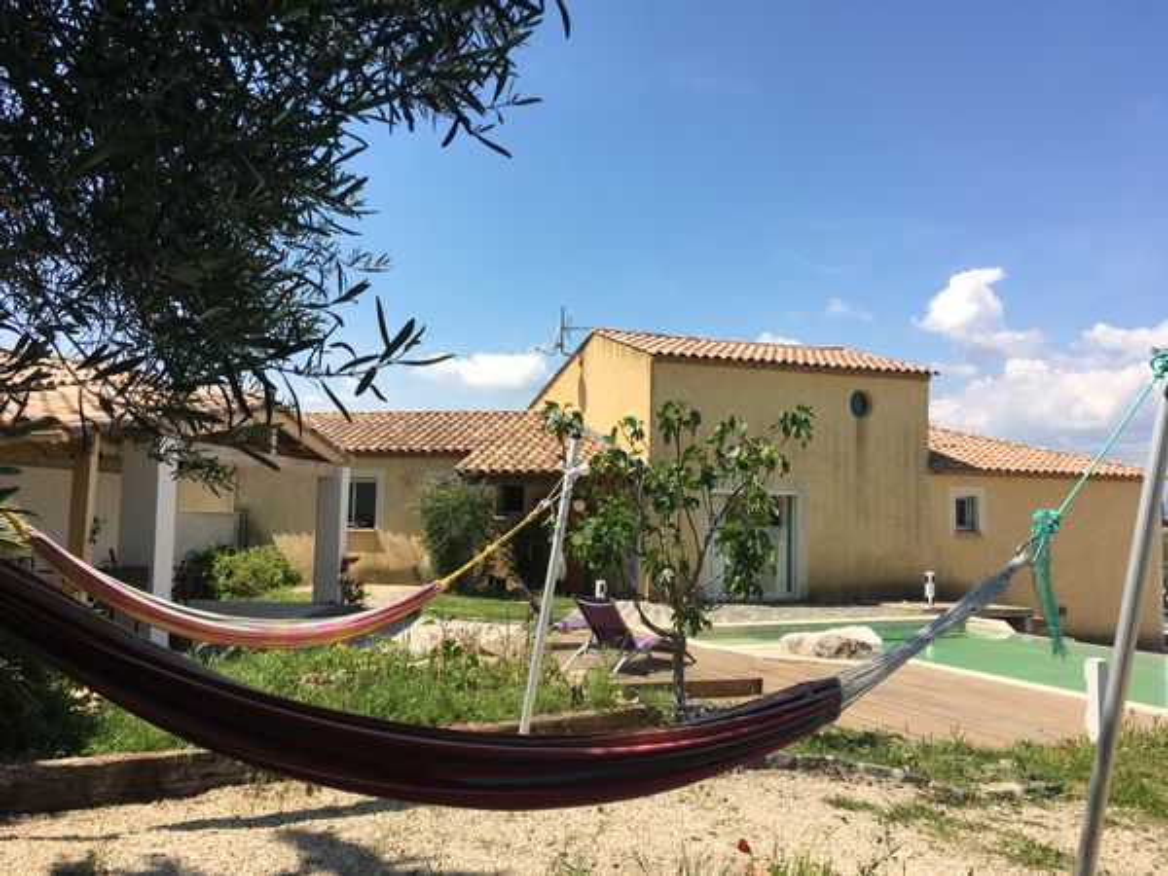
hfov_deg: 61.7
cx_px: 584
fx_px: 979
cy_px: 438
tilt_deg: +3.6
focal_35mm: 29
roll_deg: -0.8
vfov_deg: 48.2
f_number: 2.2
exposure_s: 1/1603
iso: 25
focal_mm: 4.15
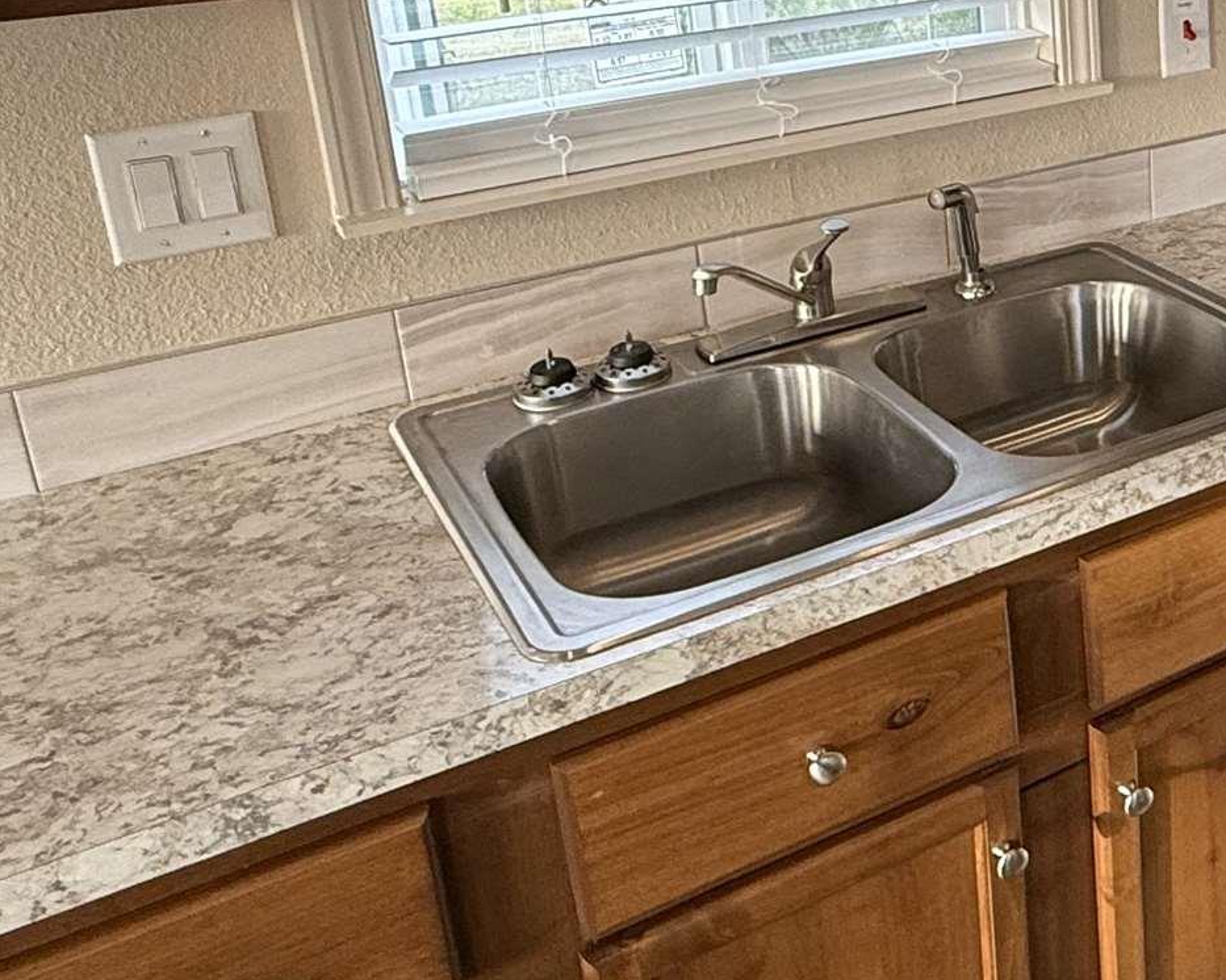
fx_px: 1632
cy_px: 185
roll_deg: +0.1
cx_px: 1343
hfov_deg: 35.3
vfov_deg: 32.4
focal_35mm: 45
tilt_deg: -17.3
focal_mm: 2.22
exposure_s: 1/120
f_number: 2.2
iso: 160
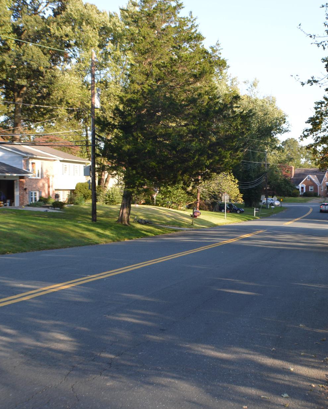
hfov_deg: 21.8
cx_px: 196
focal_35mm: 70
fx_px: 849
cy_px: 192
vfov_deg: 27.1
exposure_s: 1/125
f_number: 4.5
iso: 125
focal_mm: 30
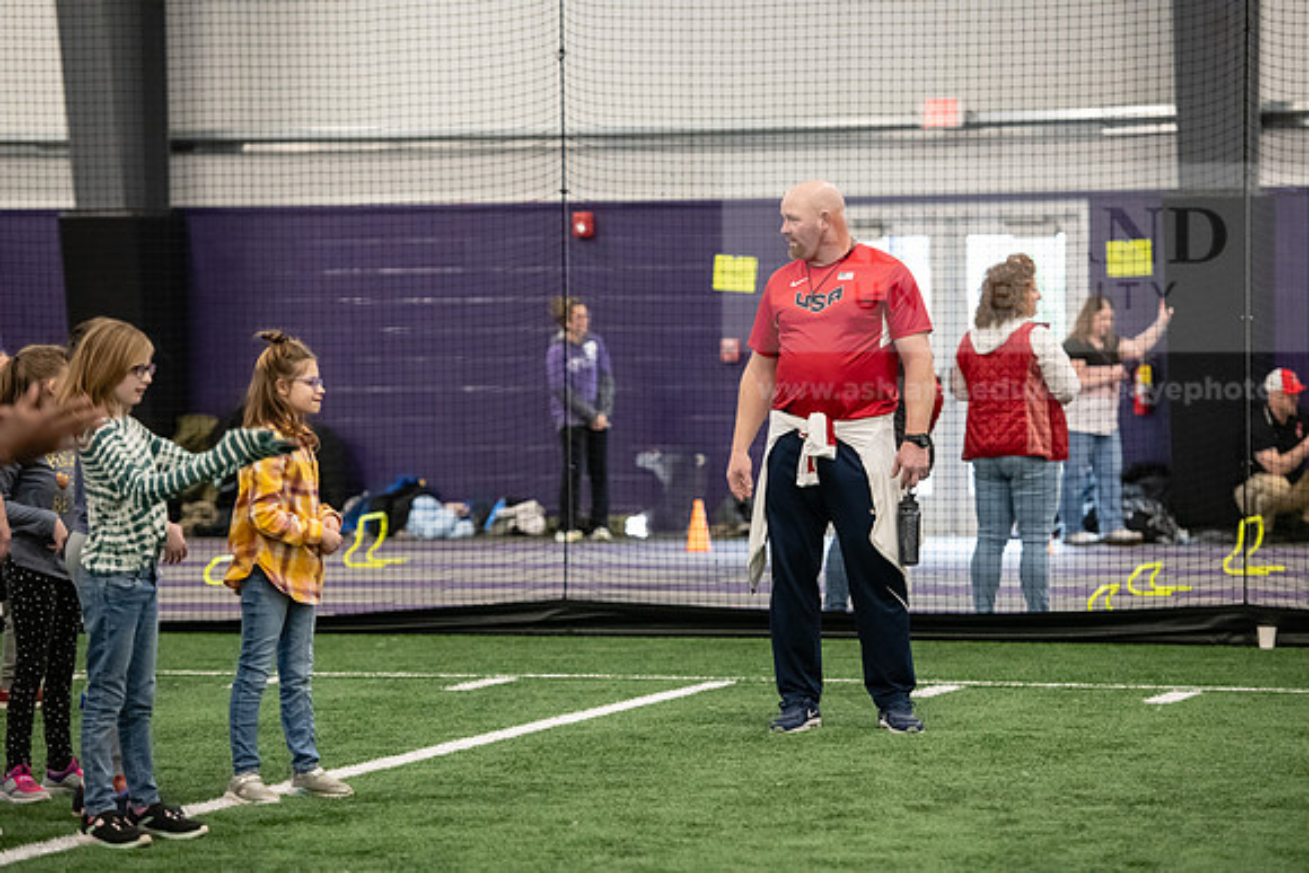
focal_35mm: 135
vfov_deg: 10.2
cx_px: 654
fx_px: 4910
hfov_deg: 15.2
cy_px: 436
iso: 4000
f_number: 3.2
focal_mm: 135
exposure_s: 1/320
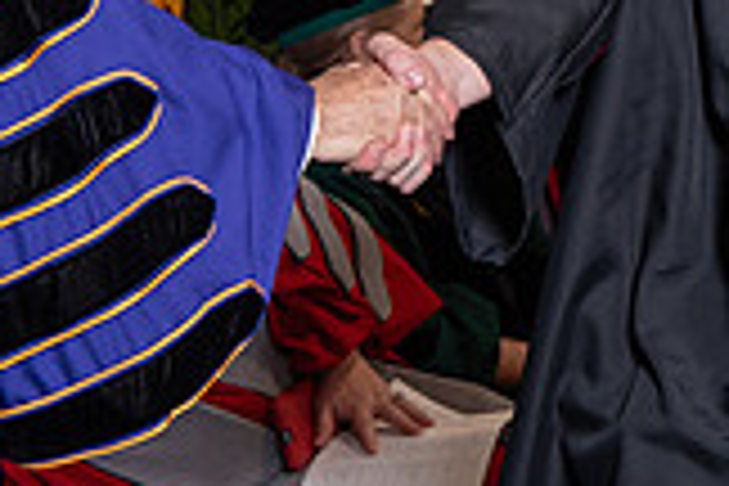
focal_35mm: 236
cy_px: -286
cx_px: 810
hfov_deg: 8.6
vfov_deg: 5.8
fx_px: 4779
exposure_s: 1/200
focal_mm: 66
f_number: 5
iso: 1000
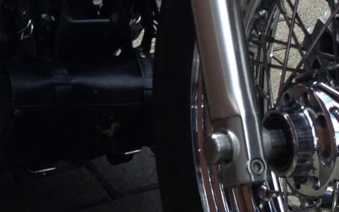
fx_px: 1459
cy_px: -269
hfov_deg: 13.2
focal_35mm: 158
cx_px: 124
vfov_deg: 7.8
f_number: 2.4
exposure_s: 1/502
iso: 64
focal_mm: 4.13
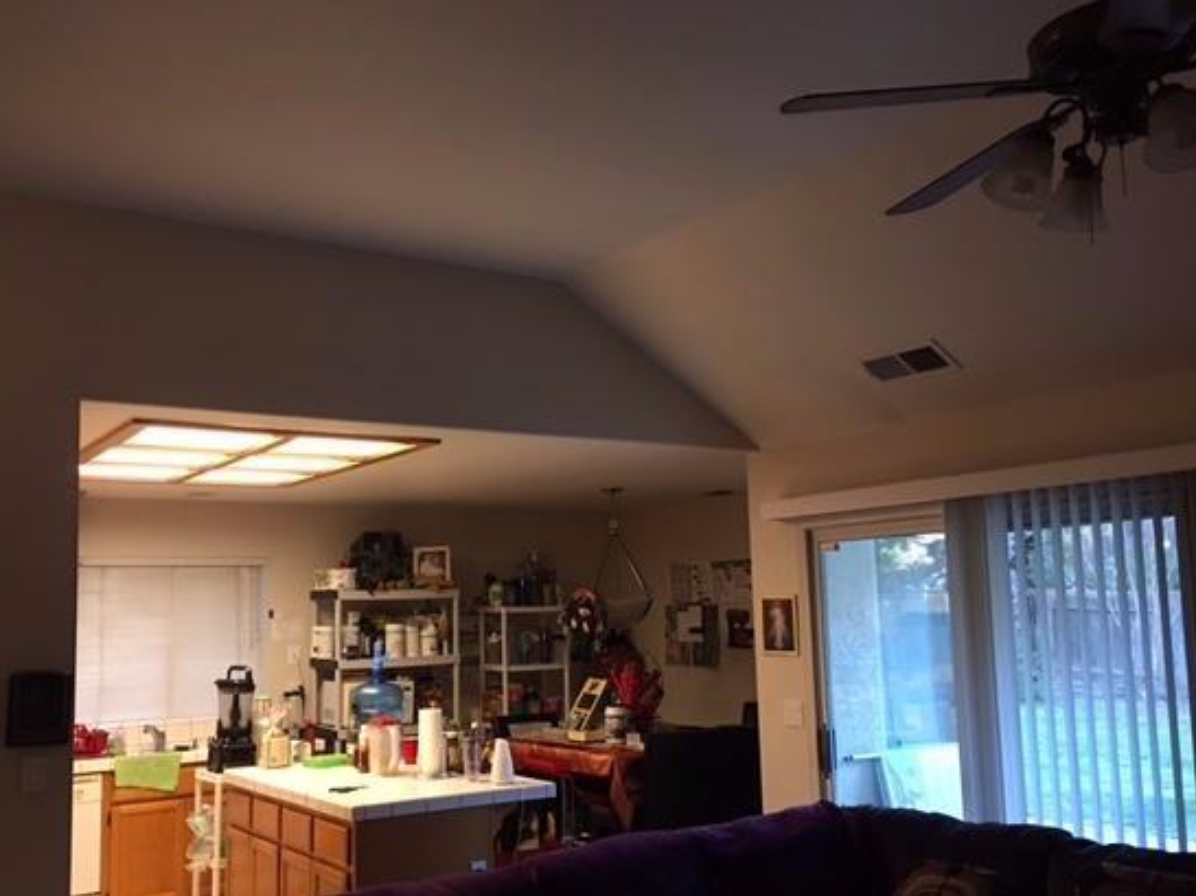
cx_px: 539
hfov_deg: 53.9
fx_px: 1174
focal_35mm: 34
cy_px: 489
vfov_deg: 41.7
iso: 80
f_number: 2.2
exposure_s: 1/15
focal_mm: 4.15
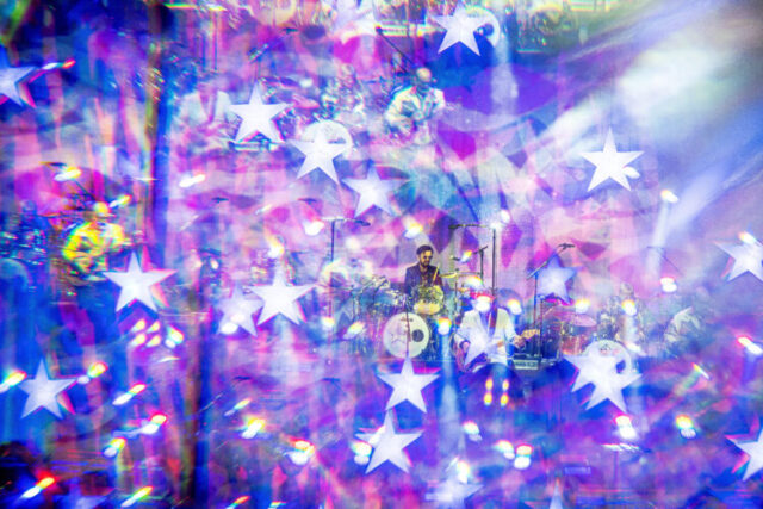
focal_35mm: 105
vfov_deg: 13.0
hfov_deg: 19.5
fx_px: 2226
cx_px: 382
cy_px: 254
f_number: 6.7
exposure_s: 1/40
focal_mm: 105
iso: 2000
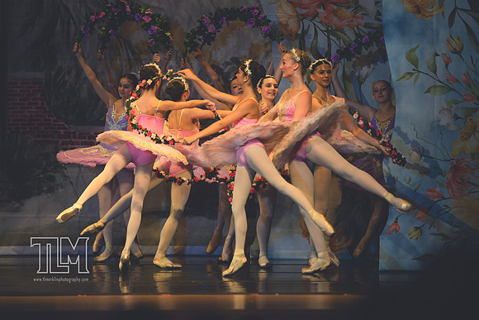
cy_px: 100
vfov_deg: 4.8
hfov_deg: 7.1
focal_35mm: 288
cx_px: 239
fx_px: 3834
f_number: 2.8
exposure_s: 1/500
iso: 720
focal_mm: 200
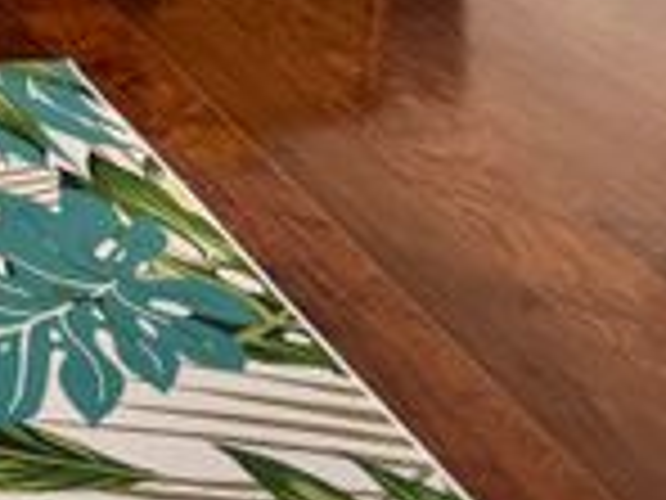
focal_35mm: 97
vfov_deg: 13.7
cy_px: -392
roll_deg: +0.8
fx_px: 1866
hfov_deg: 17.2
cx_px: -464
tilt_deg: -9.8
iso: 64
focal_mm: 6.76
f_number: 1.78
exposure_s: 1/159
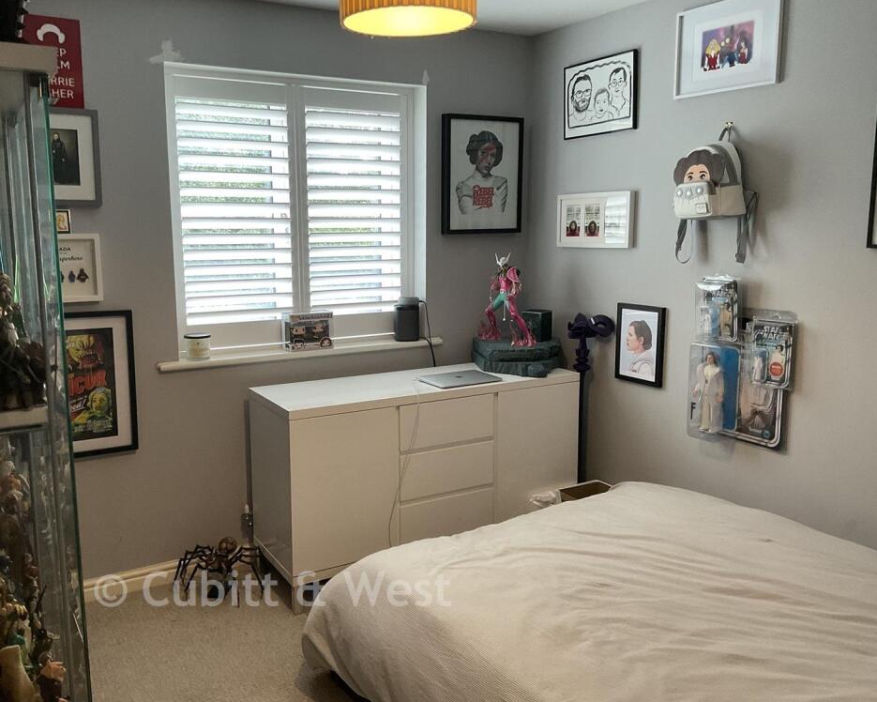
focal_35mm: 31
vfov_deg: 47.1
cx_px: 405
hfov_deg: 57.1
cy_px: 343
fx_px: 805
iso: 80
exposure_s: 1/59
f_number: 1.8
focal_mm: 3
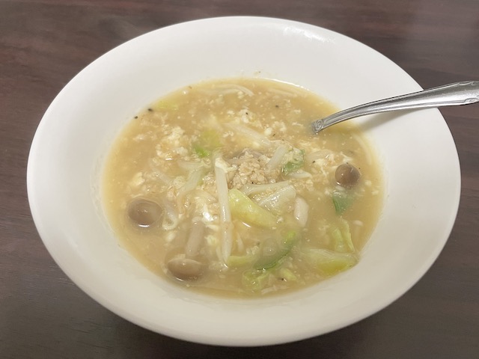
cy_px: 180
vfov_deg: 53.1
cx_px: 240
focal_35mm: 26
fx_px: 360
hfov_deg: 67.3
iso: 250
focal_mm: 4.2
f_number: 1.6
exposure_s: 1/60
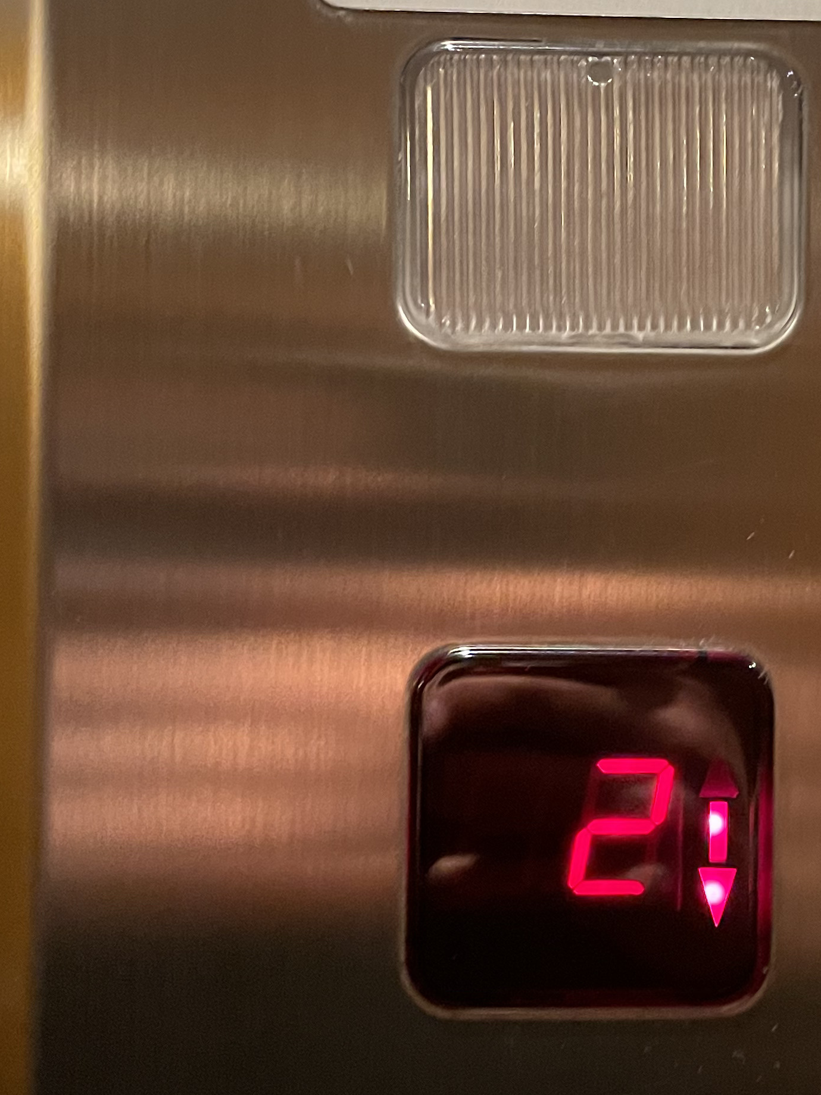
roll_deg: -0.3
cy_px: 474
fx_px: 1803
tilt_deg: -1.2
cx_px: 707
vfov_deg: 33.7
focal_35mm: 57
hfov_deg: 25.0
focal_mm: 4.2
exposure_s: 1/33
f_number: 1.6
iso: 500
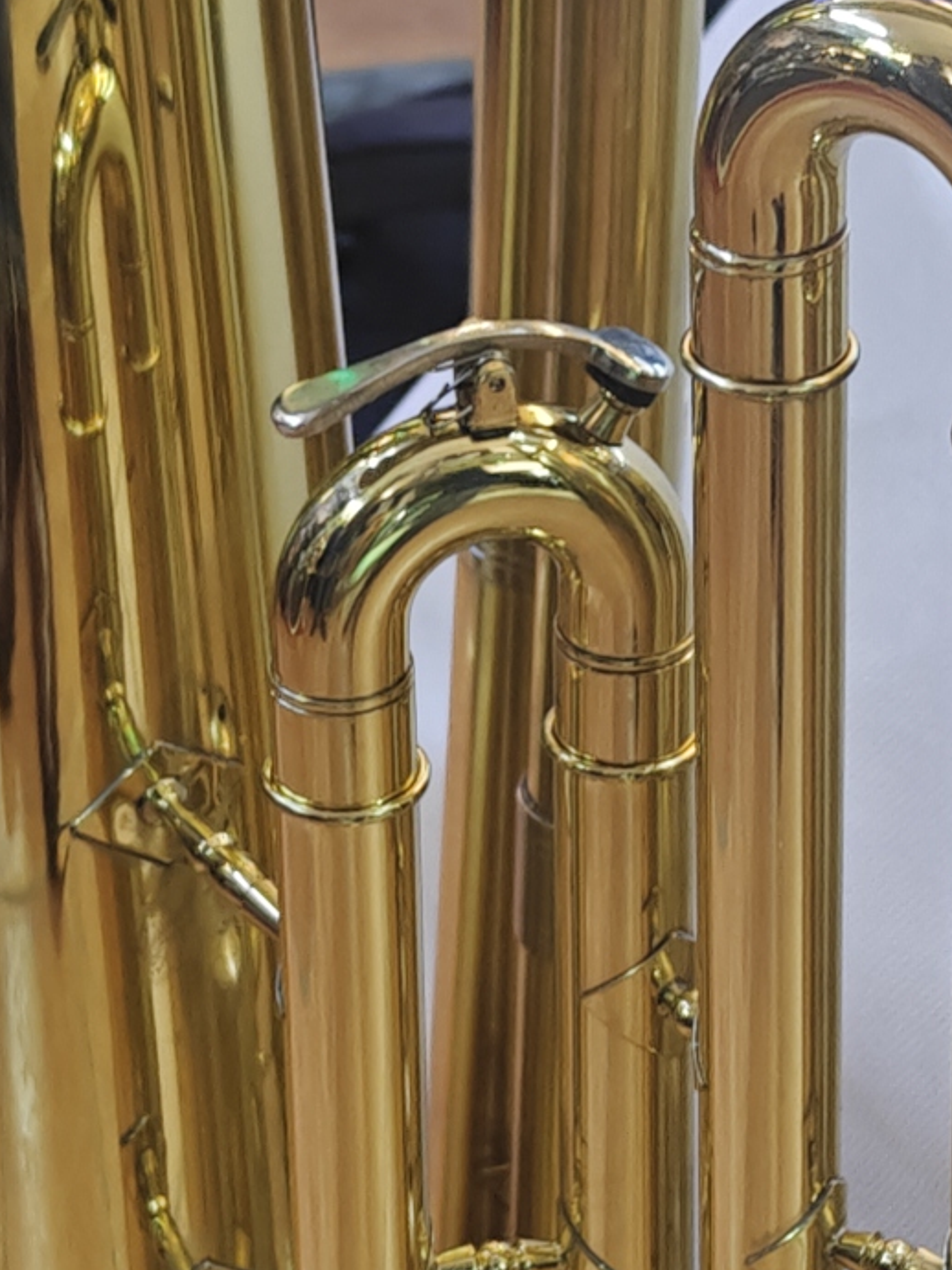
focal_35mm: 139
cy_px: 684
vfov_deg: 14.2
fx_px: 5099
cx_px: 663
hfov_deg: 10.7
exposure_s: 1/100
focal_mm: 6.06
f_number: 1.7
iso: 640
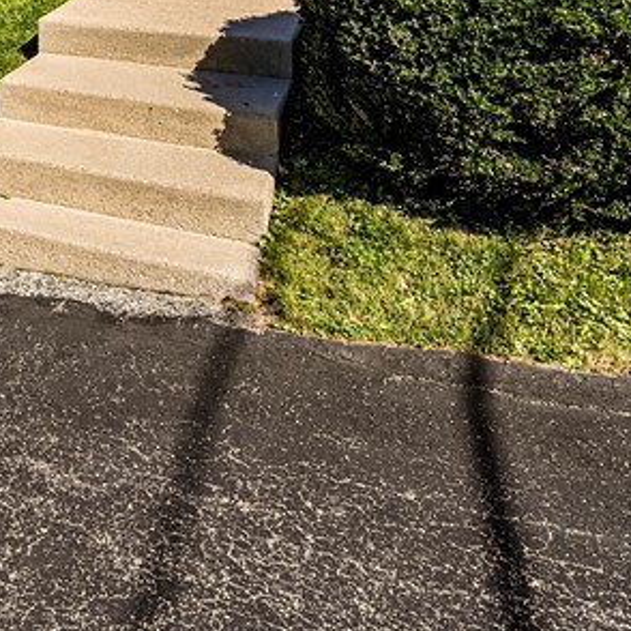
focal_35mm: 44
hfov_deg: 28.9
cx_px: -244
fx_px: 907
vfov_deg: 33.9
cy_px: -42
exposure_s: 1/320
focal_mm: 14
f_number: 8
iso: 100
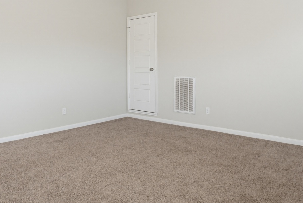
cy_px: 66
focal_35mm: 30
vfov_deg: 43.0
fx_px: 253
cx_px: 136
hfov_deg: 61.7
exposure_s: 1/8
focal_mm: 17
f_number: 7.1
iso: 320
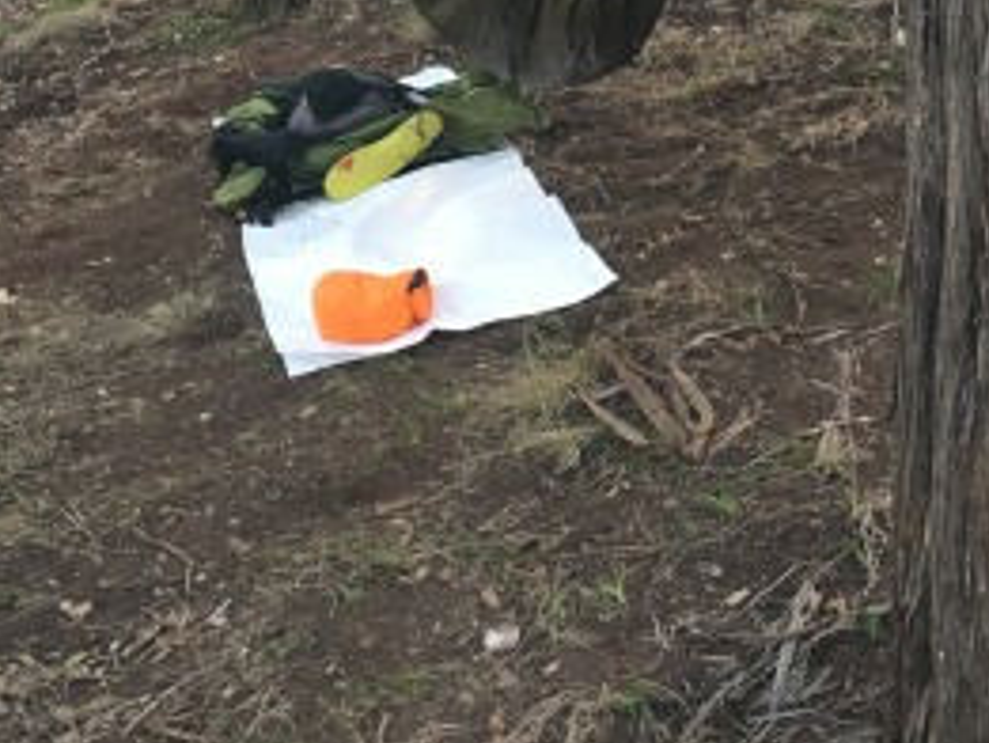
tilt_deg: -9.6
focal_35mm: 71
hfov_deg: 27.3
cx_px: 625
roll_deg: -1.9
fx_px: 2029
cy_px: -136
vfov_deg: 19.6
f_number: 2.2
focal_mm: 4.15
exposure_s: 1/30
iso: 80
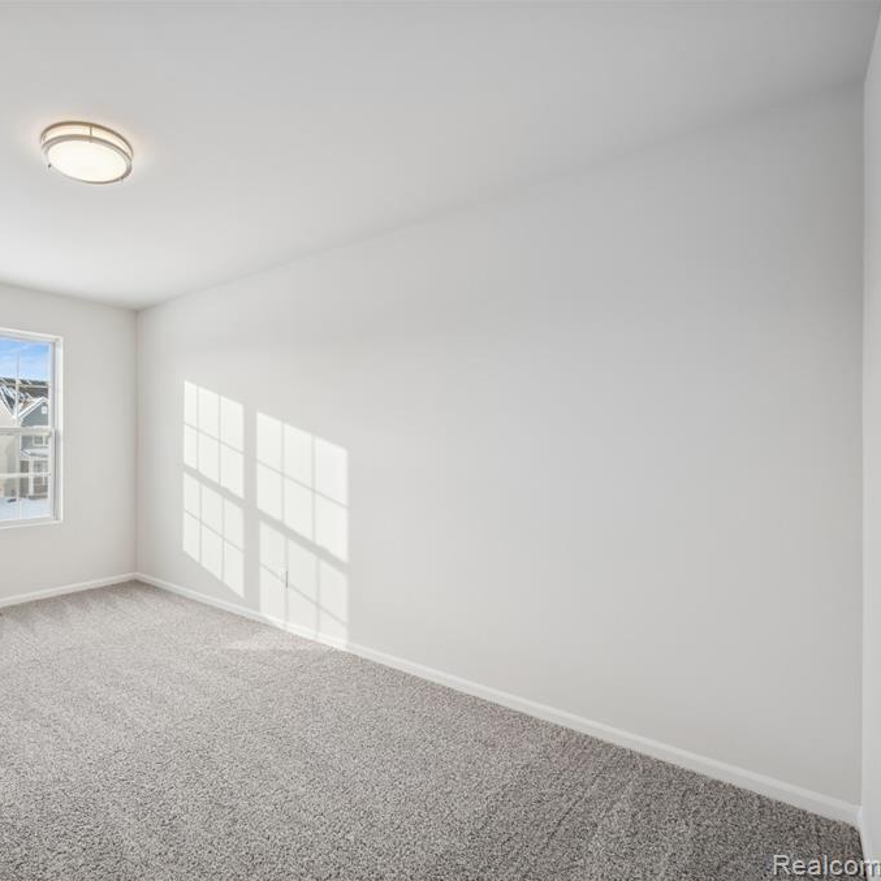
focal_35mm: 18
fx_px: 518
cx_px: 238
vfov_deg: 80.7
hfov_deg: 75.8
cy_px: 442
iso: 50
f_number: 9
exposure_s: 1/6
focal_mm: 14
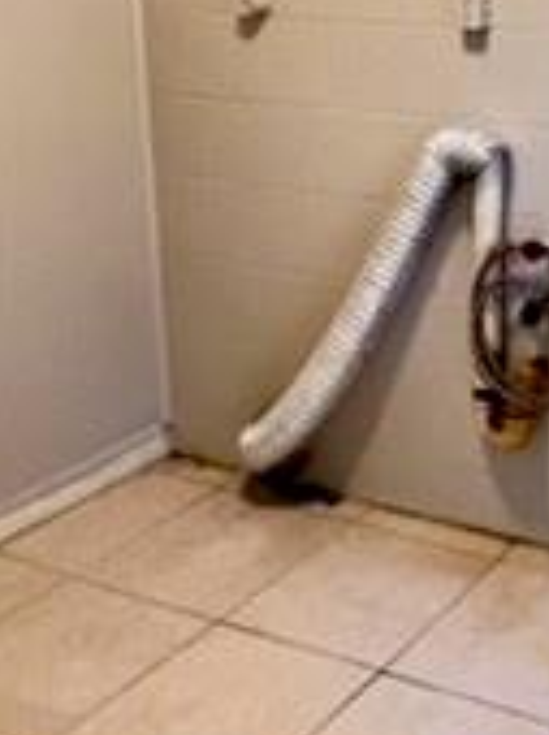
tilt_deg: -8.0
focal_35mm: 49
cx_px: 744
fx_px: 1039
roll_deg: -1.2
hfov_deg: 25.0
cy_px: 108
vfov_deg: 37.0
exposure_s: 1/60
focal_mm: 1.57
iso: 320
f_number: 1.8
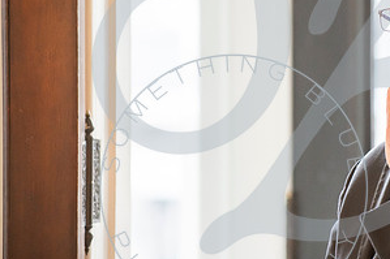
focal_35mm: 397
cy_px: 79
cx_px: 294
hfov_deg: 5.2
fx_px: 4298
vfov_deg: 3.5
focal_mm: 200
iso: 1600
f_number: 2.8
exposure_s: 1/200
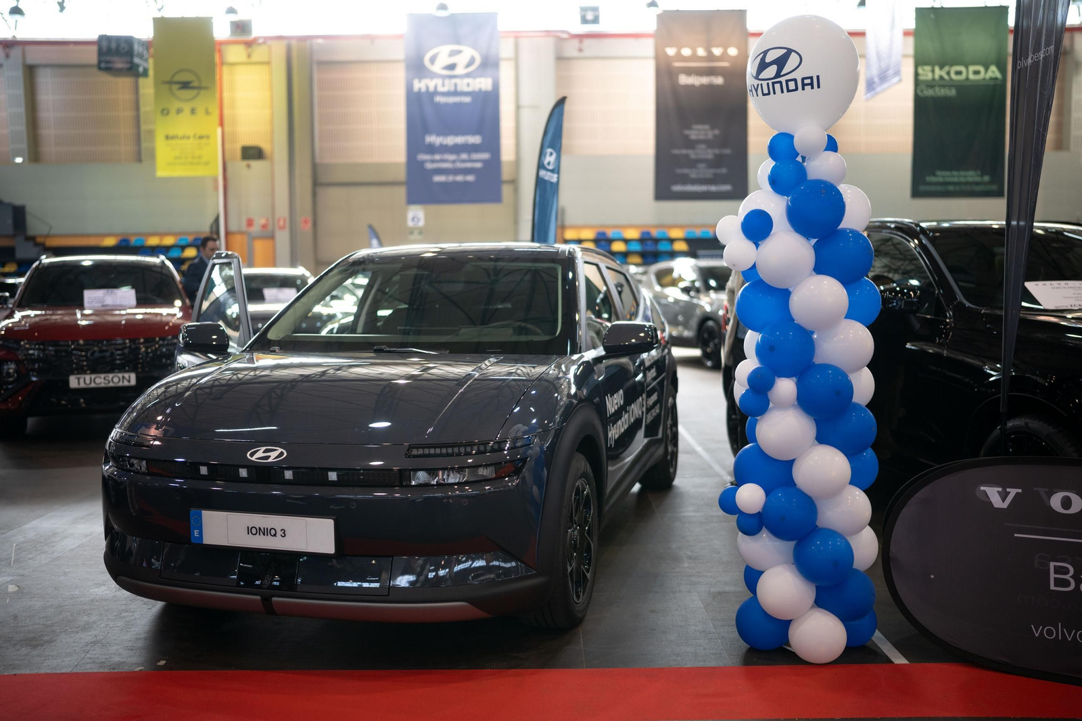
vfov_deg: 37.8
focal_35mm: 35
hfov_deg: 54.4
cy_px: 360
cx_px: 541
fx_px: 1052
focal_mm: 35
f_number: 1.4
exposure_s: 1/250
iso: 320
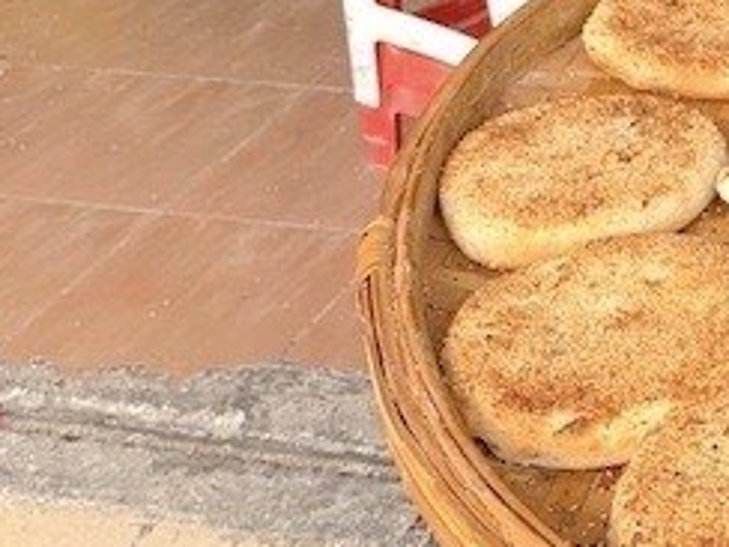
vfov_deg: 18.0
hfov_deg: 20.8
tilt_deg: -23.6
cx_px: 1091
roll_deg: +3.2
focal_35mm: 80
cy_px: -4
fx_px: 1685
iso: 25
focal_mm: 4.25
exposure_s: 1/561
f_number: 1.8
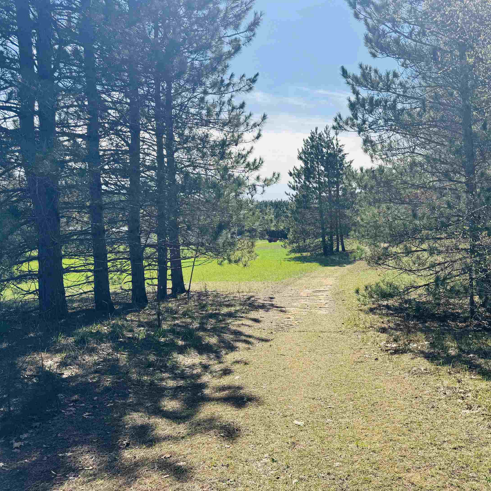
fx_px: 481
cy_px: 242
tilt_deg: -3.0
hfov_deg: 52.5
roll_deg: +0.4
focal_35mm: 30
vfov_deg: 54.0
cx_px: 346
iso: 80
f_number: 1.78
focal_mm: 6.76
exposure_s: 1/3413
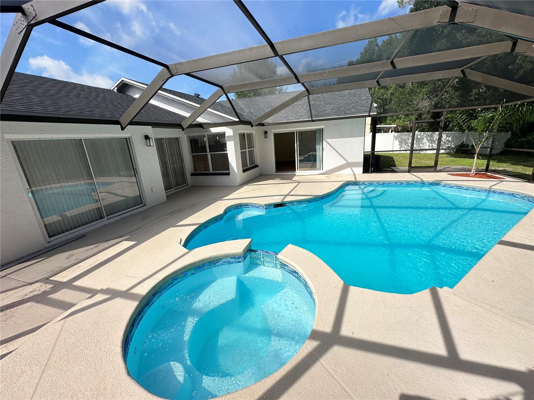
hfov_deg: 102.1
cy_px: 200
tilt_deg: -16.1
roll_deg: +4.0
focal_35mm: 14
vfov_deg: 85.7
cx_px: 267
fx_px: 216
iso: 40
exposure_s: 1/842
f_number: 2.2
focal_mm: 2.22
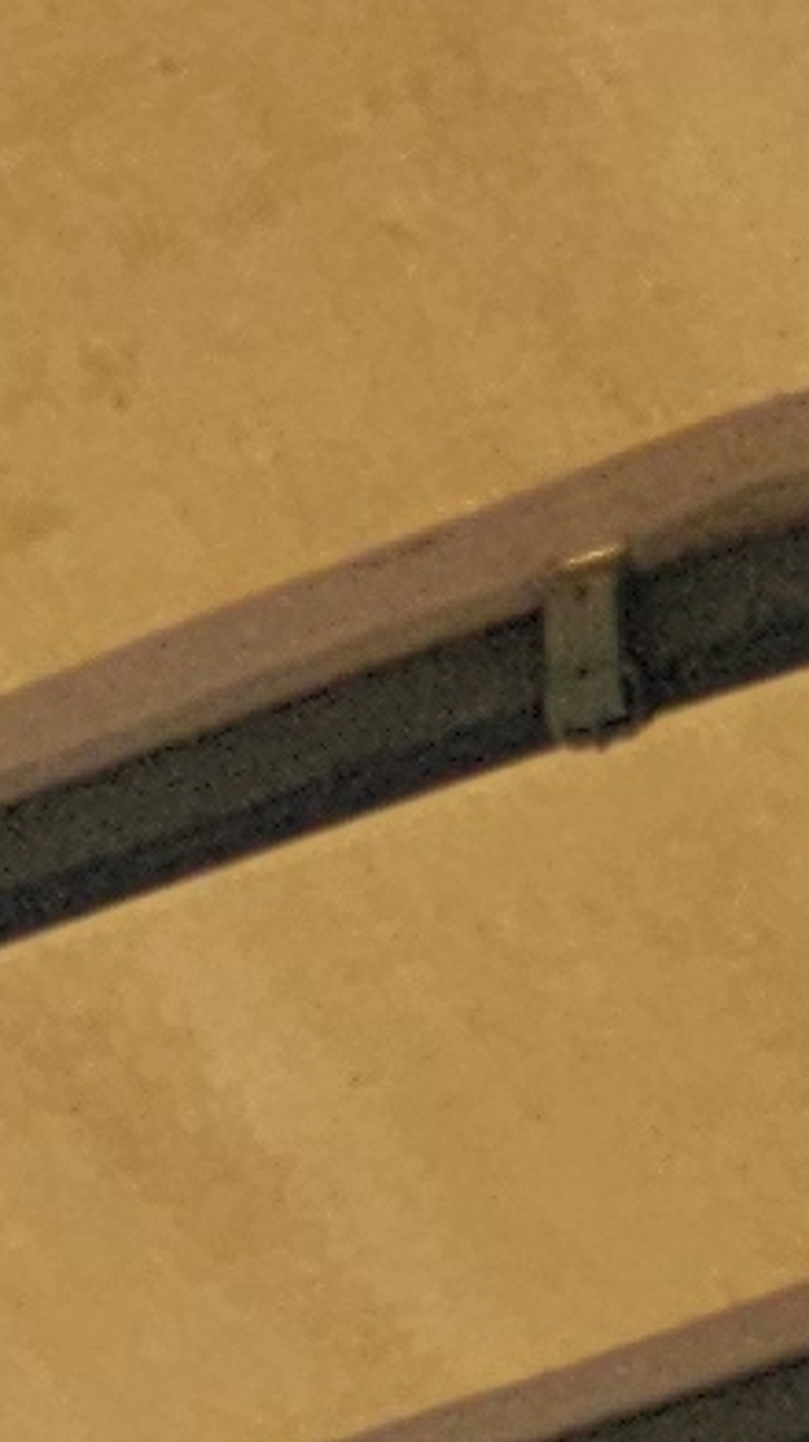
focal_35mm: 256
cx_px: -2927
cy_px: 5190
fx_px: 9780
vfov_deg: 7.0
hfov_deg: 4.2
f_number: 1.7
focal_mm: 6.3
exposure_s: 1/235
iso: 10
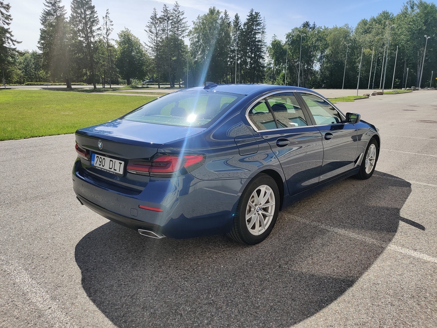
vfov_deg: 51.4
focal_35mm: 27
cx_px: 218
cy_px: 164
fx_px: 341
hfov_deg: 65.3
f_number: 1.65
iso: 125
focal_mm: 4.75
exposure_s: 1/3202
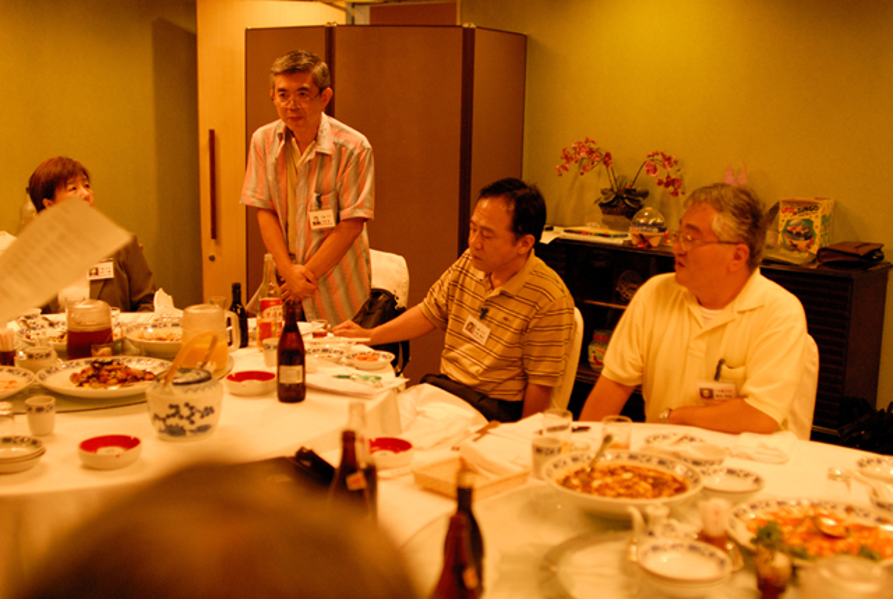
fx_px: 1044
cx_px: 446
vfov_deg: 32.0
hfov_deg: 46.3
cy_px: 300
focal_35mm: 42
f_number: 2
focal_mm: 28
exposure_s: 1/100
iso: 800
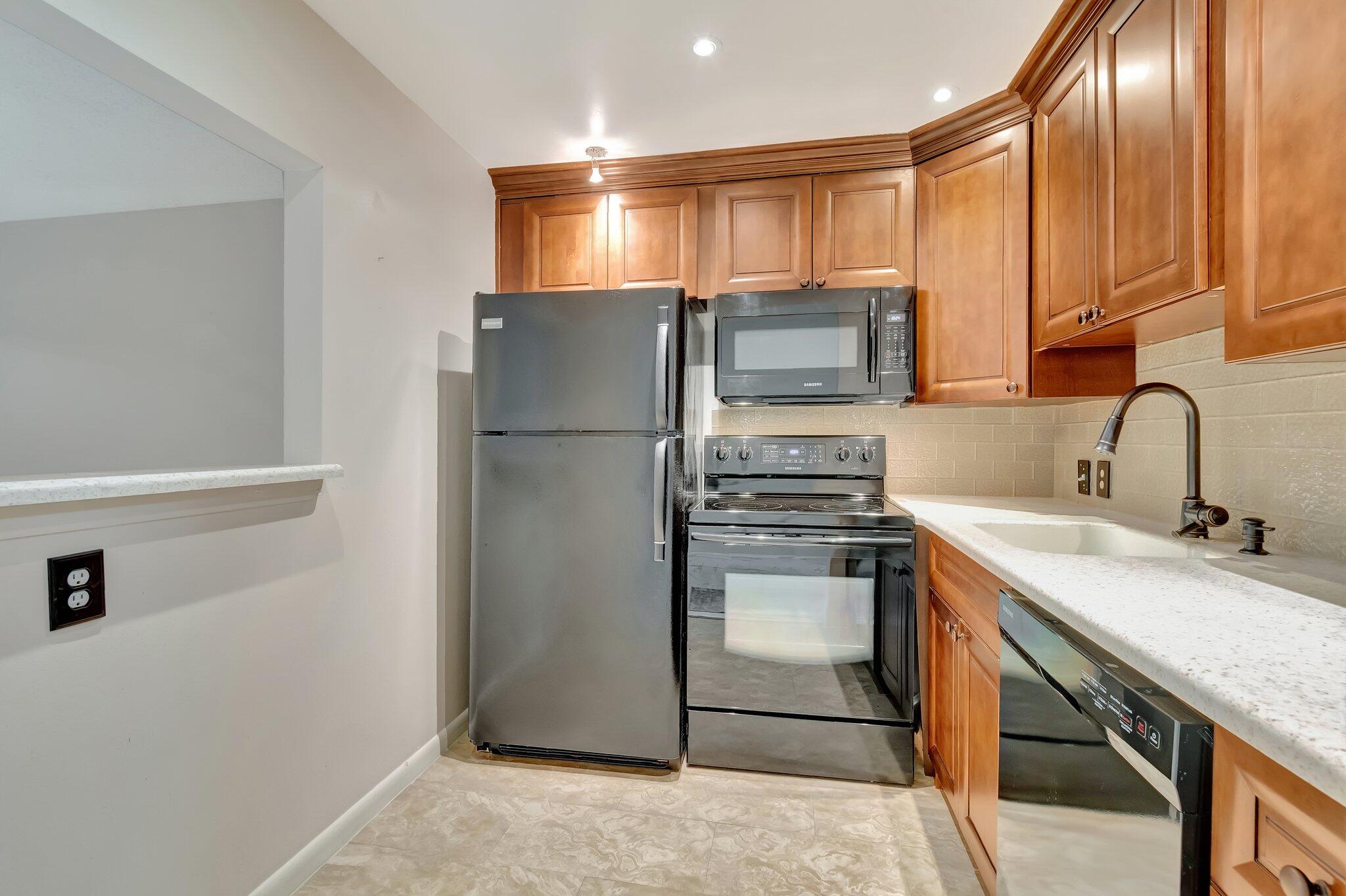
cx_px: 673
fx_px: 561
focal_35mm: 15
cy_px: 448
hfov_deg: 100.4
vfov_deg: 77.3
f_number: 8
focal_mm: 10
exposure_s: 1/2
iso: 1000
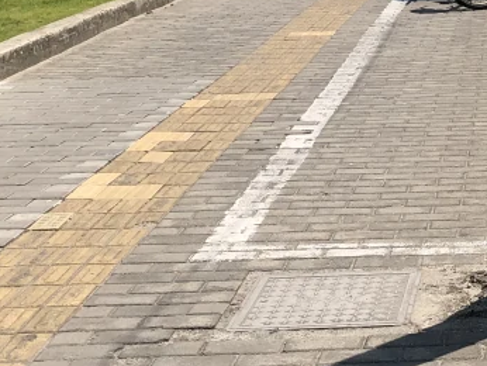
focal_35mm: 97
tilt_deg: -12.8
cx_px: 646
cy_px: 184
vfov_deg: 15.3
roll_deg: +1.4
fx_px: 1366
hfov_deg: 18.7
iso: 20
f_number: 1.8
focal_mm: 4
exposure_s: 1/2288
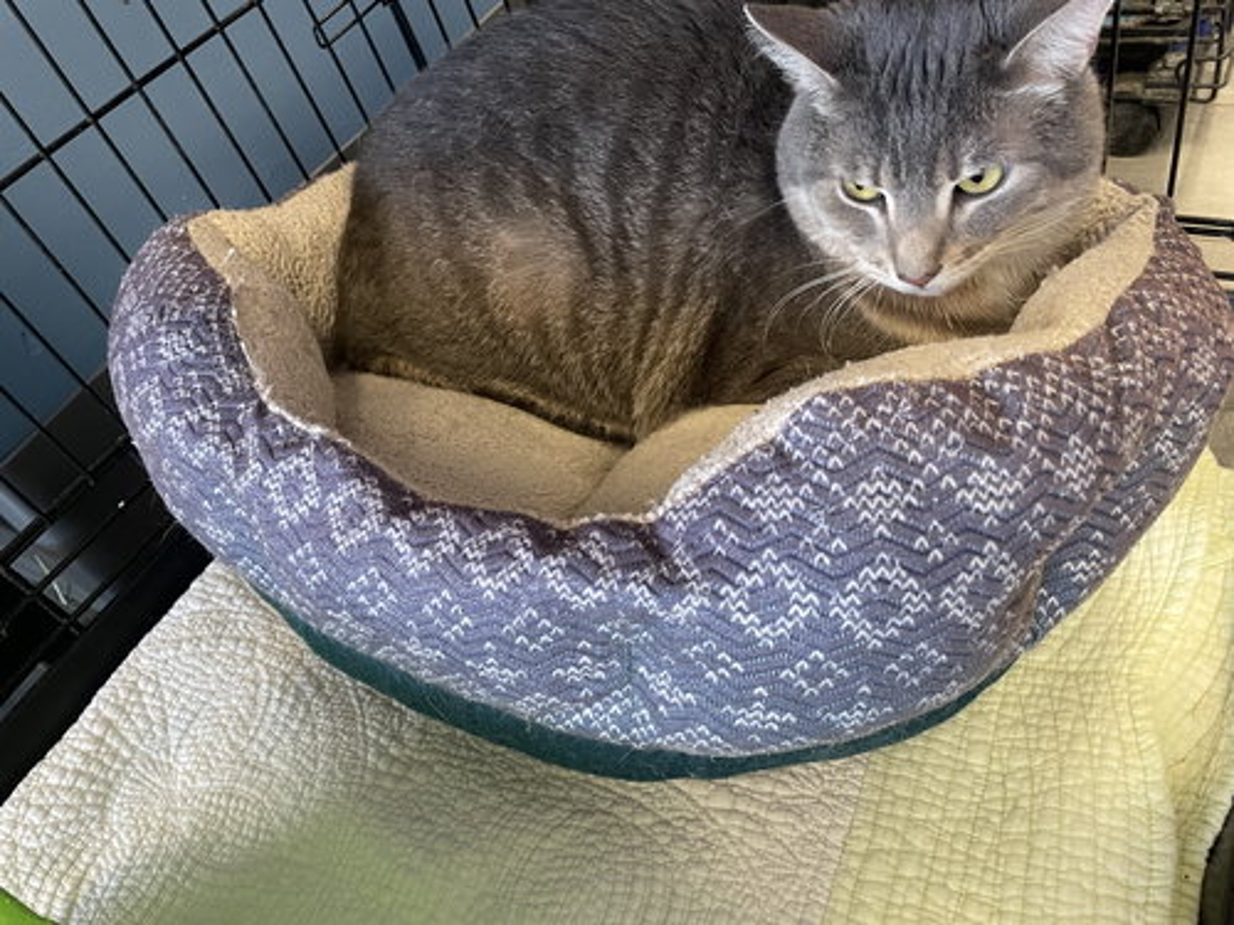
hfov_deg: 67.3
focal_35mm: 26
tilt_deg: -44.9
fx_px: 927
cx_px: 617
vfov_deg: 53.1
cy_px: 462
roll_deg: +22.1
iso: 250
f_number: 1.6
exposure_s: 1/60
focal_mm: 4.2
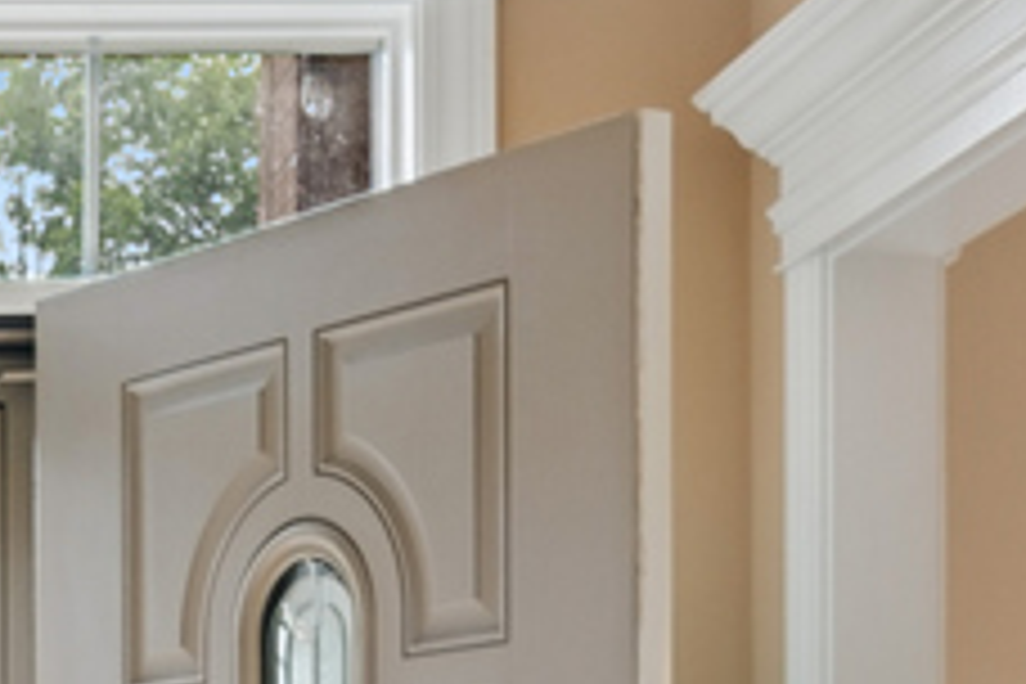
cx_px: -306
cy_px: 1138
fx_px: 3448
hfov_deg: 16.0
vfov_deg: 10.8
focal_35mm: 121
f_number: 8
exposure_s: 1/60
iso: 200
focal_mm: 17
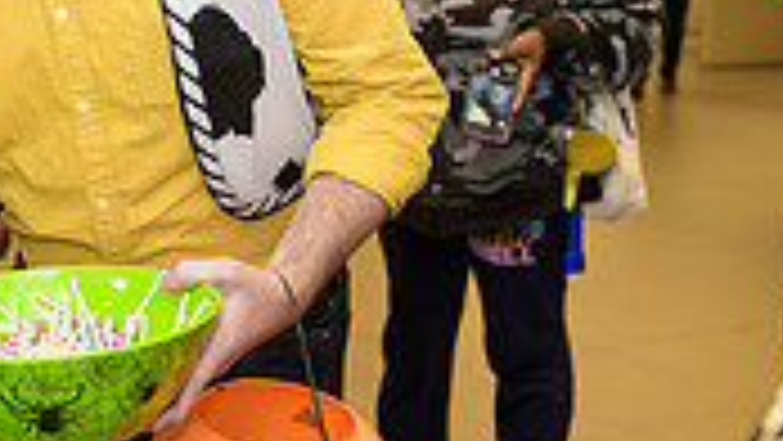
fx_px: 1745
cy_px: 70
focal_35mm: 84
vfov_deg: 14.3
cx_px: -126
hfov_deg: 23.4
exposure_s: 1/125
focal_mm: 24
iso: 800
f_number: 3.2
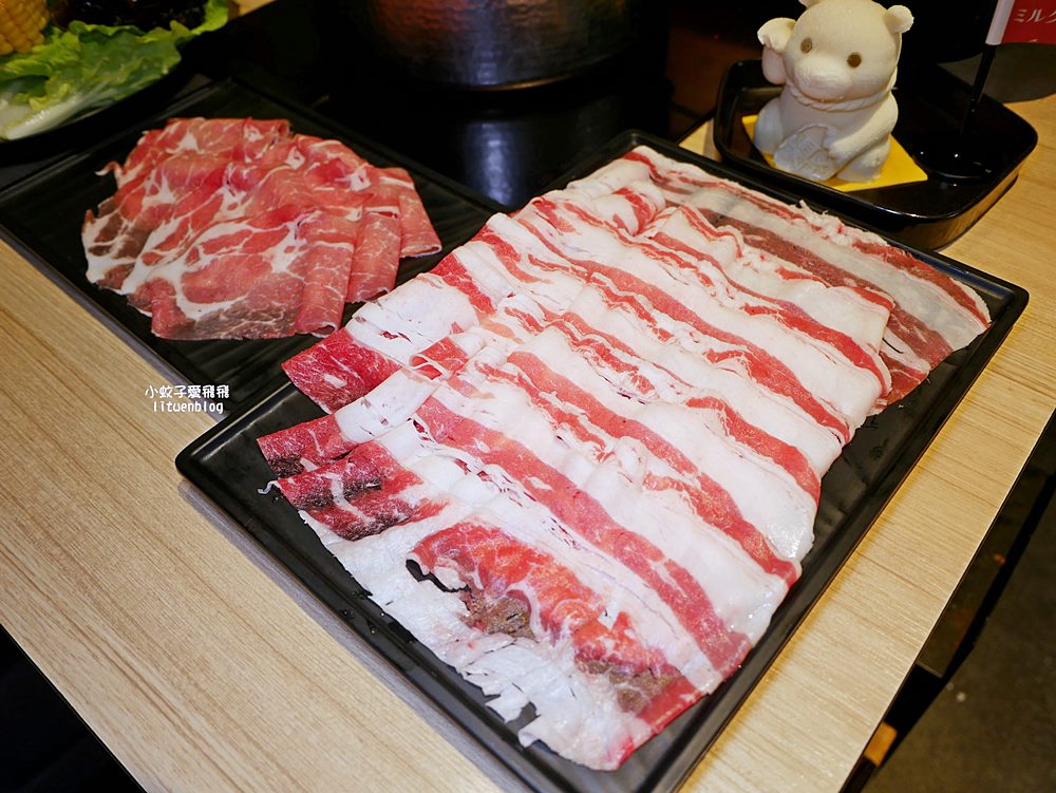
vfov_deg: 49.8
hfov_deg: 63.4
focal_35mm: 28
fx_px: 855
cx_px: 528
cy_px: 396
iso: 200
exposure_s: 1/160
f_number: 2.5
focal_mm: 14
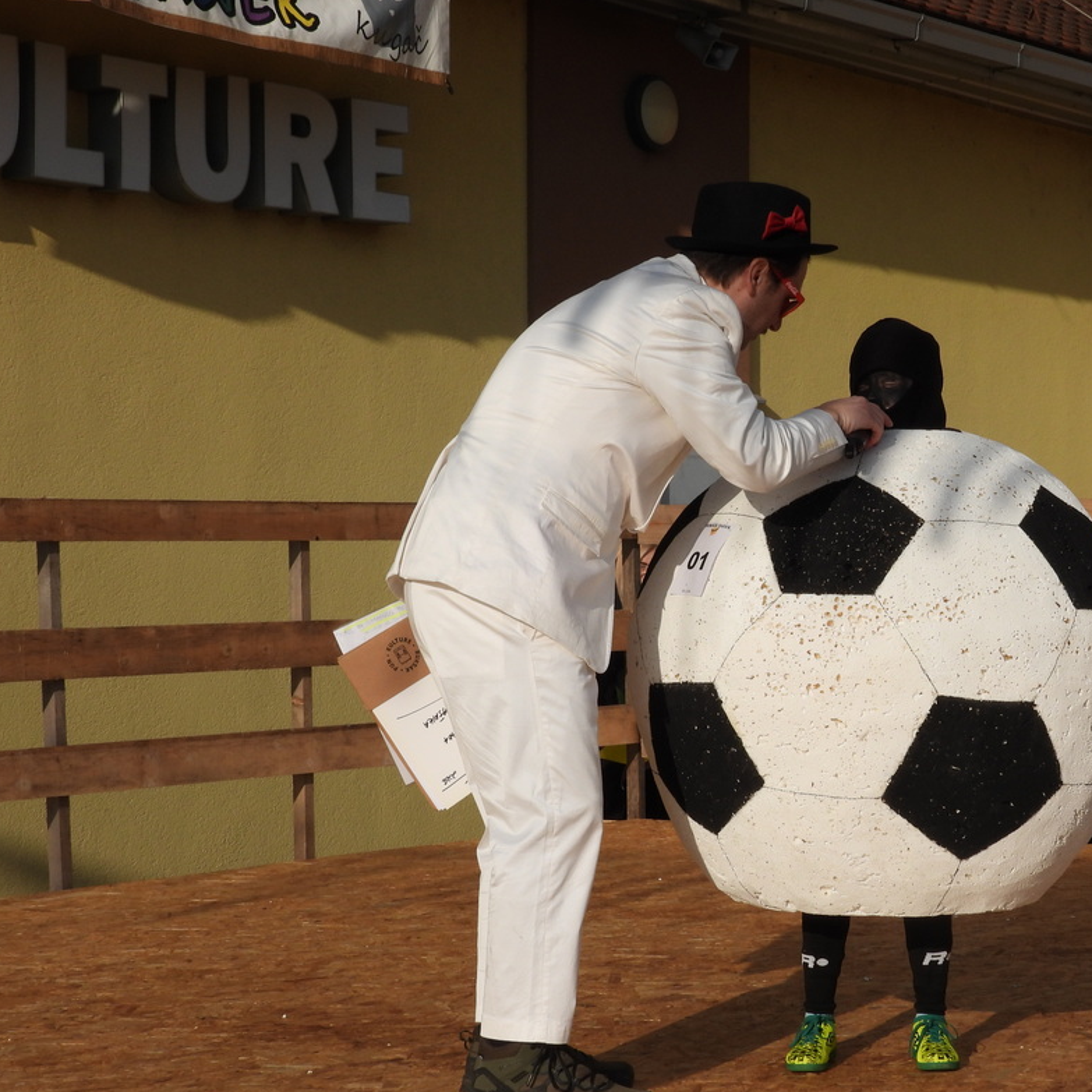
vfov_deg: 19.7
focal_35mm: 88
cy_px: 611
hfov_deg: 19.7
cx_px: 741
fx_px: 3141
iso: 100
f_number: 4.5
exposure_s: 1/2000
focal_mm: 11.7
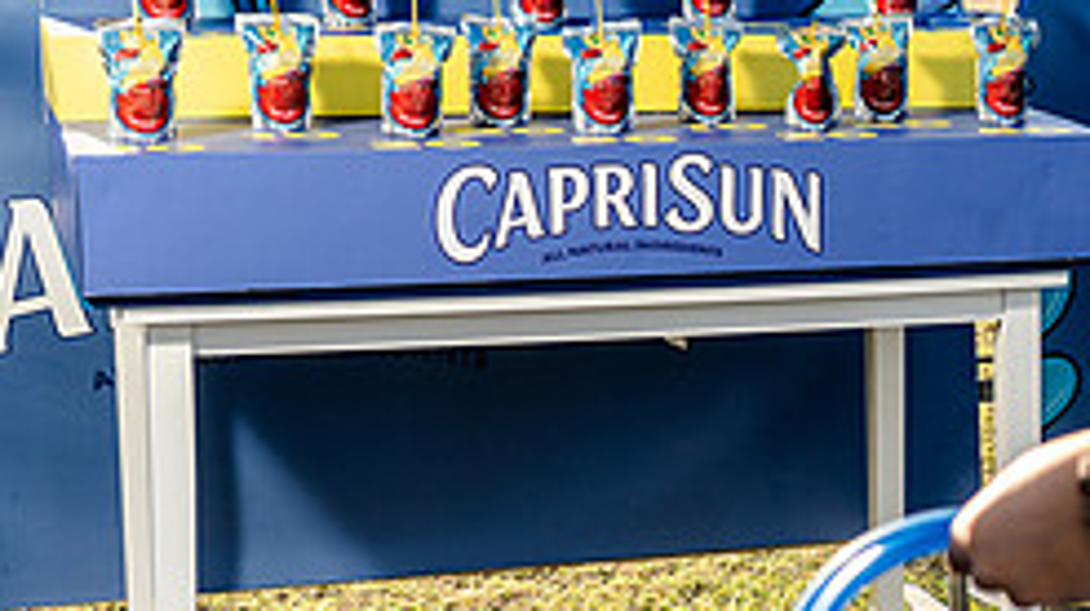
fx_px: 2917
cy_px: 323
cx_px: 1314
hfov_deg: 19.9
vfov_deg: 12.0
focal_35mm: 101
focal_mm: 35
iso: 50
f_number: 4
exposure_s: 1/200
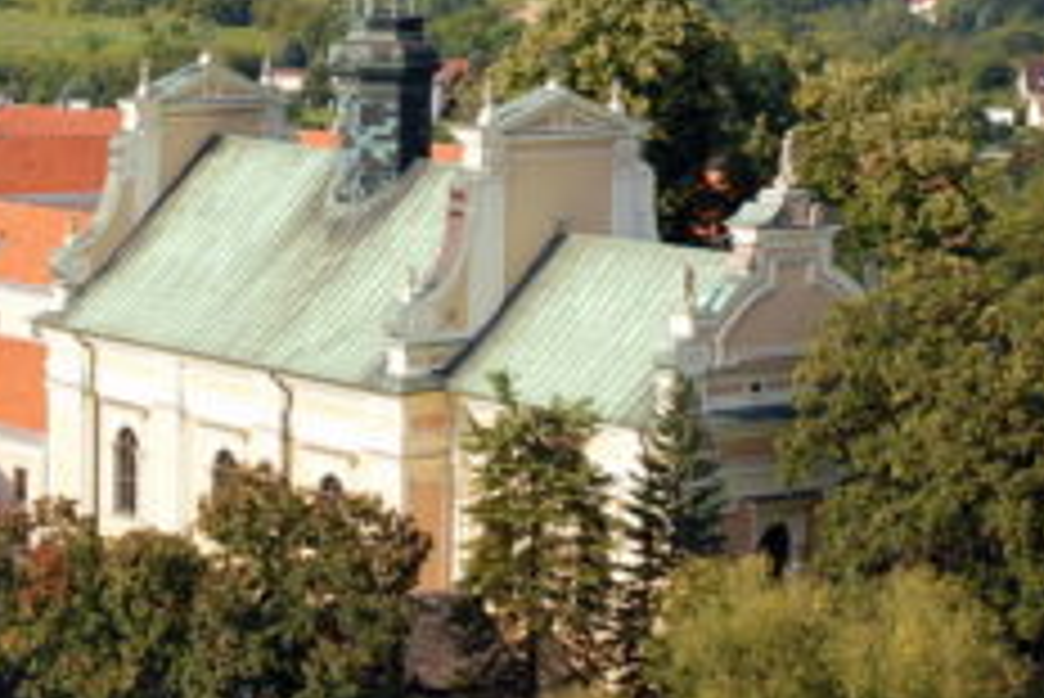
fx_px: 3569
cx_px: 81
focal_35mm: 123
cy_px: 354
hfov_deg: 16.4
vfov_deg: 11.2
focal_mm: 38
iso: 100
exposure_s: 1/200
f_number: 7.1
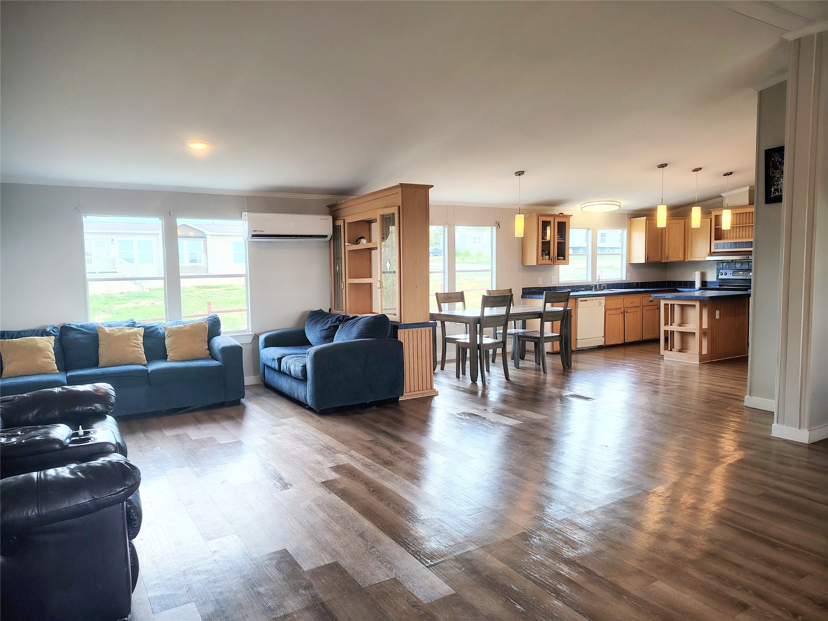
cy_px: 310
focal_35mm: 24
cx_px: 414
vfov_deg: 56.8
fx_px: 574
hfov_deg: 71.6
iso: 257
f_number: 1.8
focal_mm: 5.56
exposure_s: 1/120
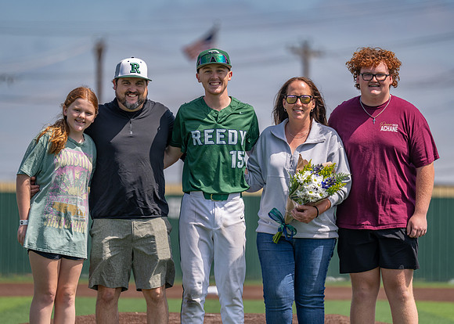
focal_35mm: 209
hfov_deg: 9.6
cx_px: 212
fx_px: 2697
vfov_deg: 6.9
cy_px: 158
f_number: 2.8
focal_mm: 180
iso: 100
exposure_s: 1/2000
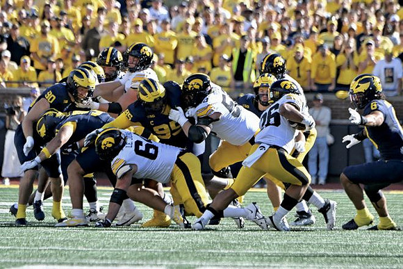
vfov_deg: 2.7
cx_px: 202
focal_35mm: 510
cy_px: 134
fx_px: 5710
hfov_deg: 4.0
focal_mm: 340
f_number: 5.6
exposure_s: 1/1250
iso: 640
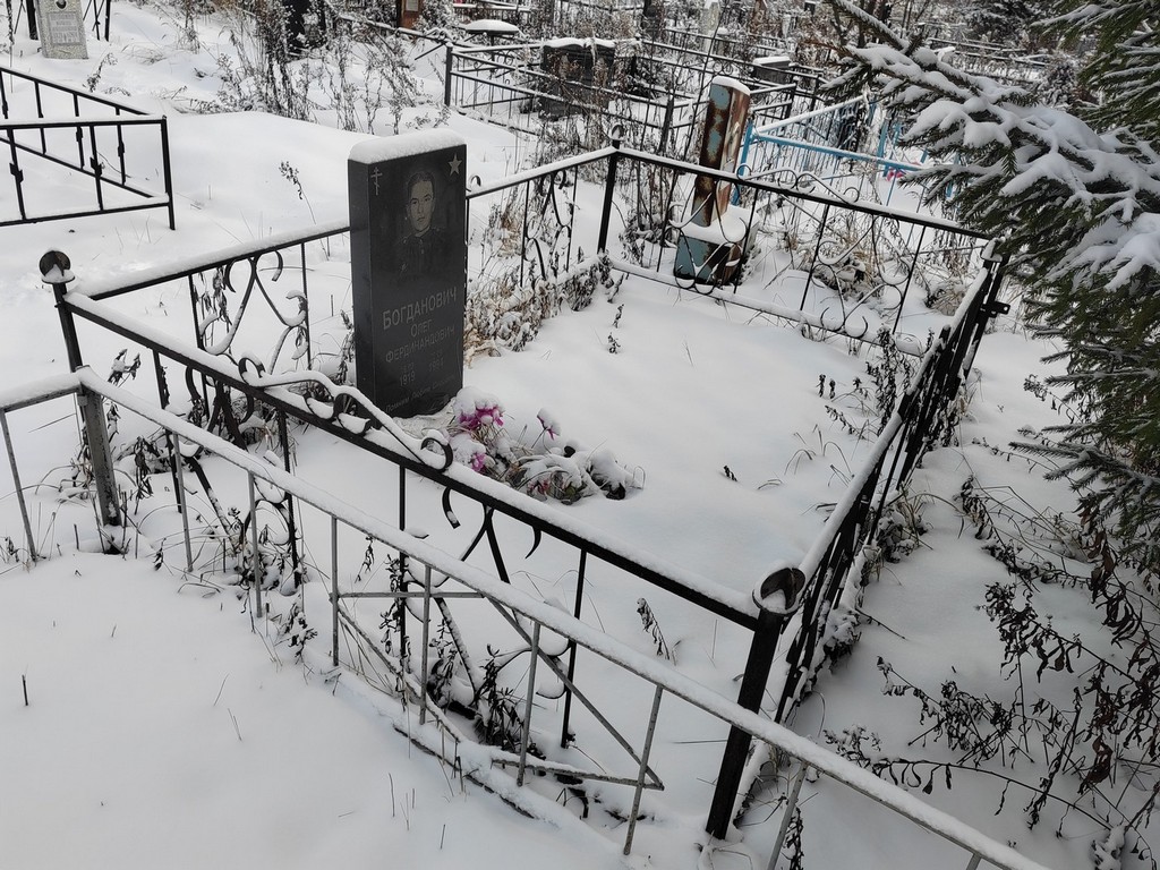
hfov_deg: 65.3
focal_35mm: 27
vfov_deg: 51.4
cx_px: 580
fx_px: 905
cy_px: 435
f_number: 1.9
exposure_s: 1/580
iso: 120
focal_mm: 5.52
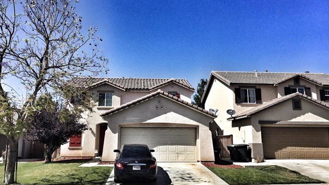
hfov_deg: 61.0
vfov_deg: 36.6
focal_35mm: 32
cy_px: 97
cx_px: 163
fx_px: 279
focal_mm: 4.15
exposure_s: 1/1980
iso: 32
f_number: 2.2
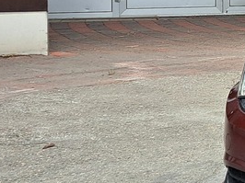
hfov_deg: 13.8
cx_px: 419
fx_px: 919
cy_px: -52
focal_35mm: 130
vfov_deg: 11.1
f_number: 1.8
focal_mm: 5.23
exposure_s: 1/899
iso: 50
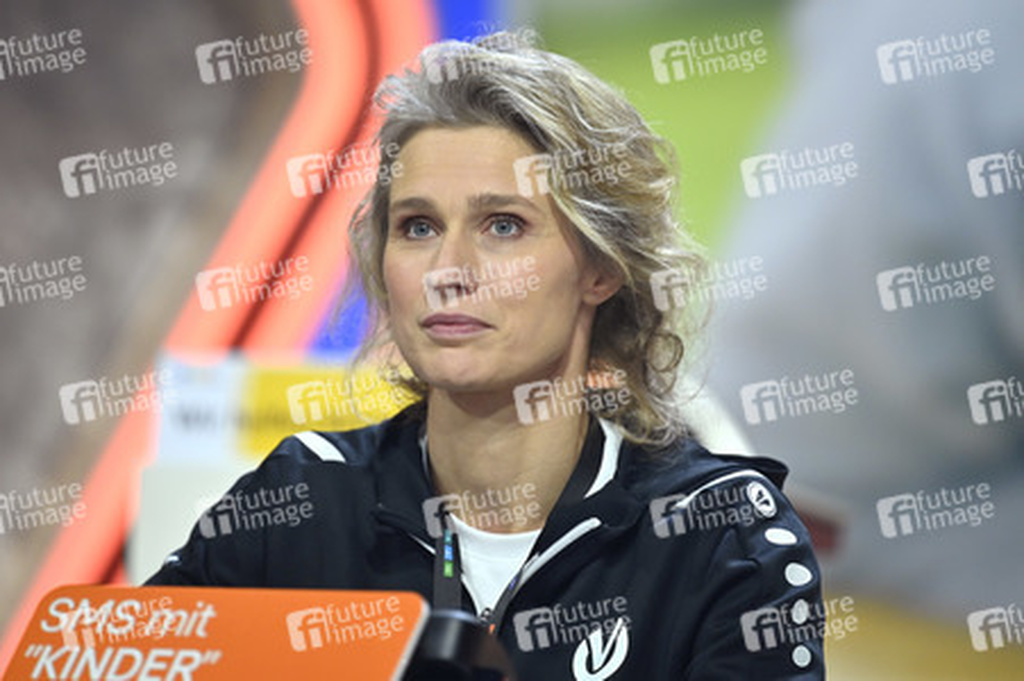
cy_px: 340
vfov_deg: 6.9
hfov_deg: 10.3
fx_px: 5685
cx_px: 512
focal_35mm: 200
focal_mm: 200
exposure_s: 1/640
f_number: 2.8
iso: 1600
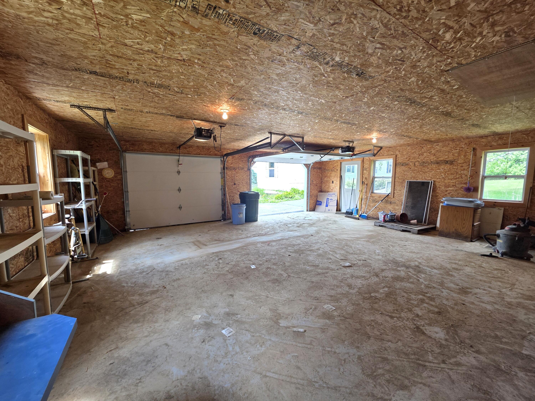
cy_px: 200
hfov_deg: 106.2
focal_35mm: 13
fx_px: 201
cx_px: 268
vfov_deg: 89.9
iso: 64
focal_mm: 2.2
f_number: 1.9
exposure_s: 1/120
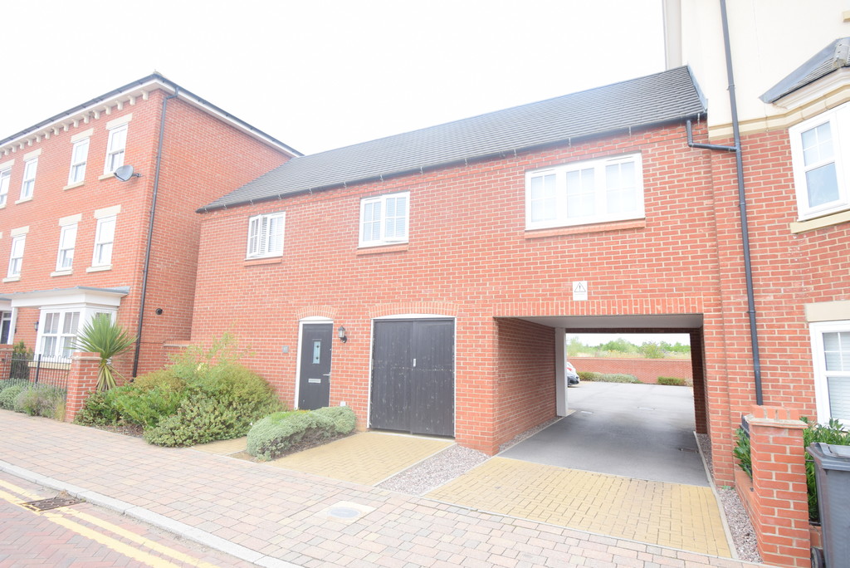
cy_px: 284
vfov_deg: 63.3
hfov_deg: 85.4
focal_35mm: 20
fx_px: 461
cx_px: 425
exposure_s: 1/160
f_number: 6.3
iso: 400
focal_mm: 13
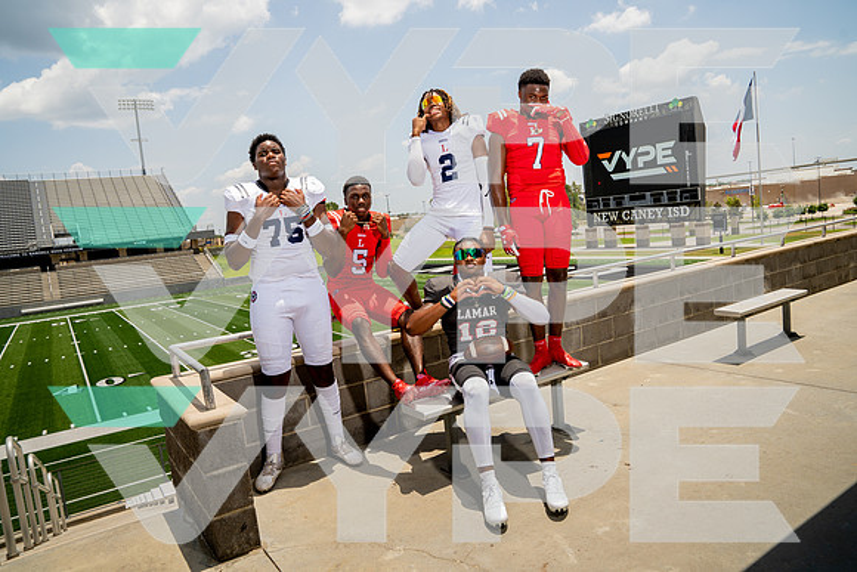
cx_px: 428
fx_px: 571
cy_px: 286
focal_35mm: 24
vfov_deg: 53.2
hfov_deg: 73.7
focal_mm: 24
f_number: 7.1
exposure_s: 1/250
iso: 100
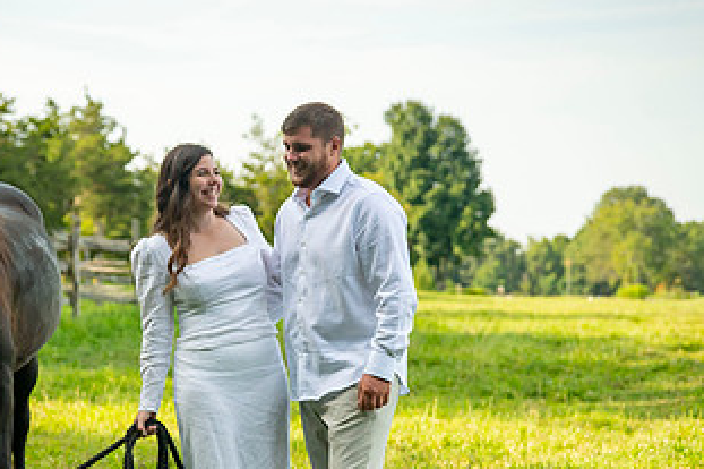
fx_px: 2267
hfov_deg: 17.6
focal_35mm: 116
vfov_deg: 11.8
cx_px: 215
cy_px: 338
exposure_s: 1/3200
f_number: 2.8
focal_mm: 56
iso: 400
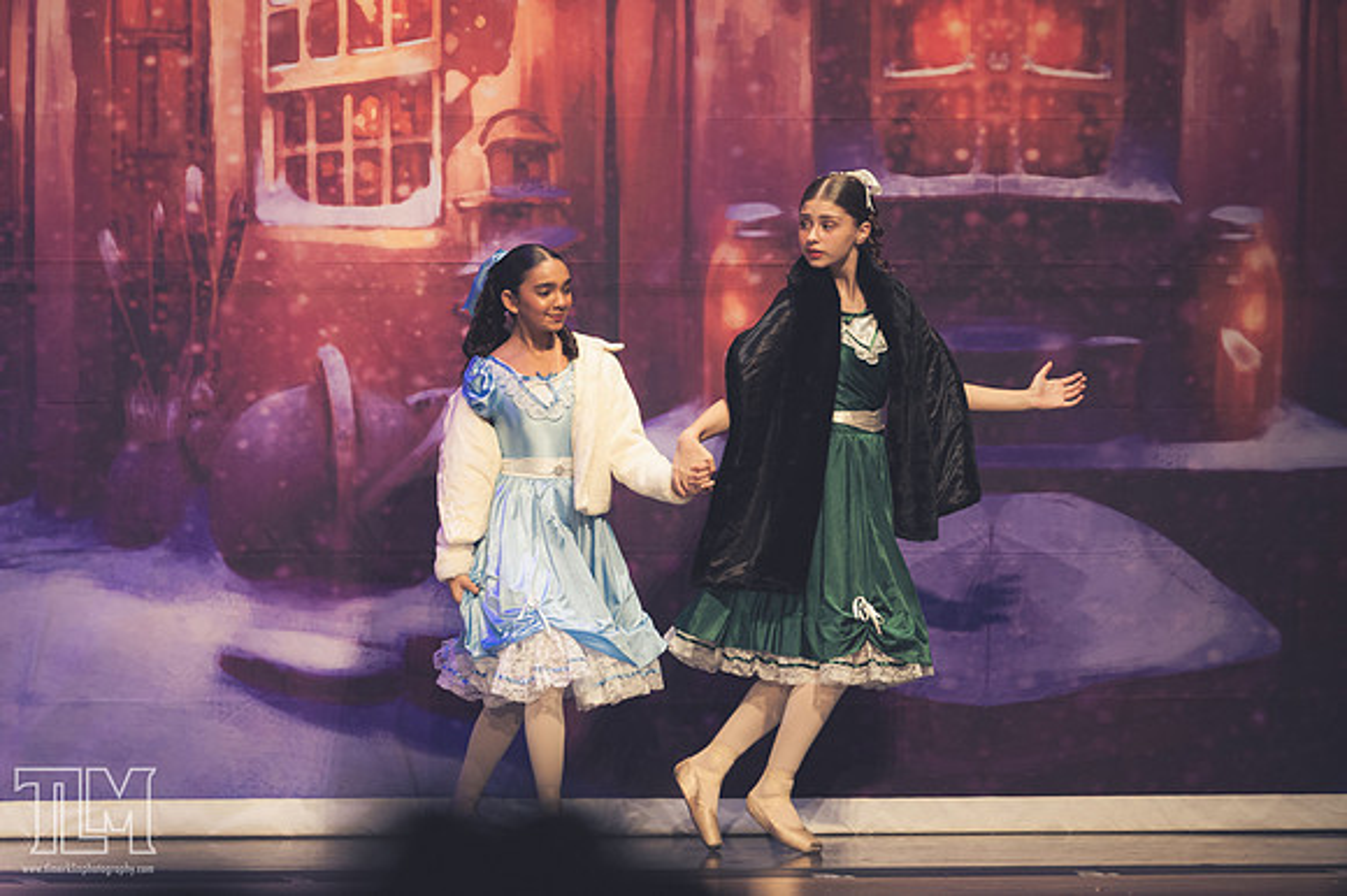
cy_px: 448
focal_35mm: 300
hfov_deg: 6.9
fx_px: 11218
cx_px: 674
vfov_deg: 4.6
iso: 640
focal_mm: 200
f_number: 2.8
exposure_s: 1/320
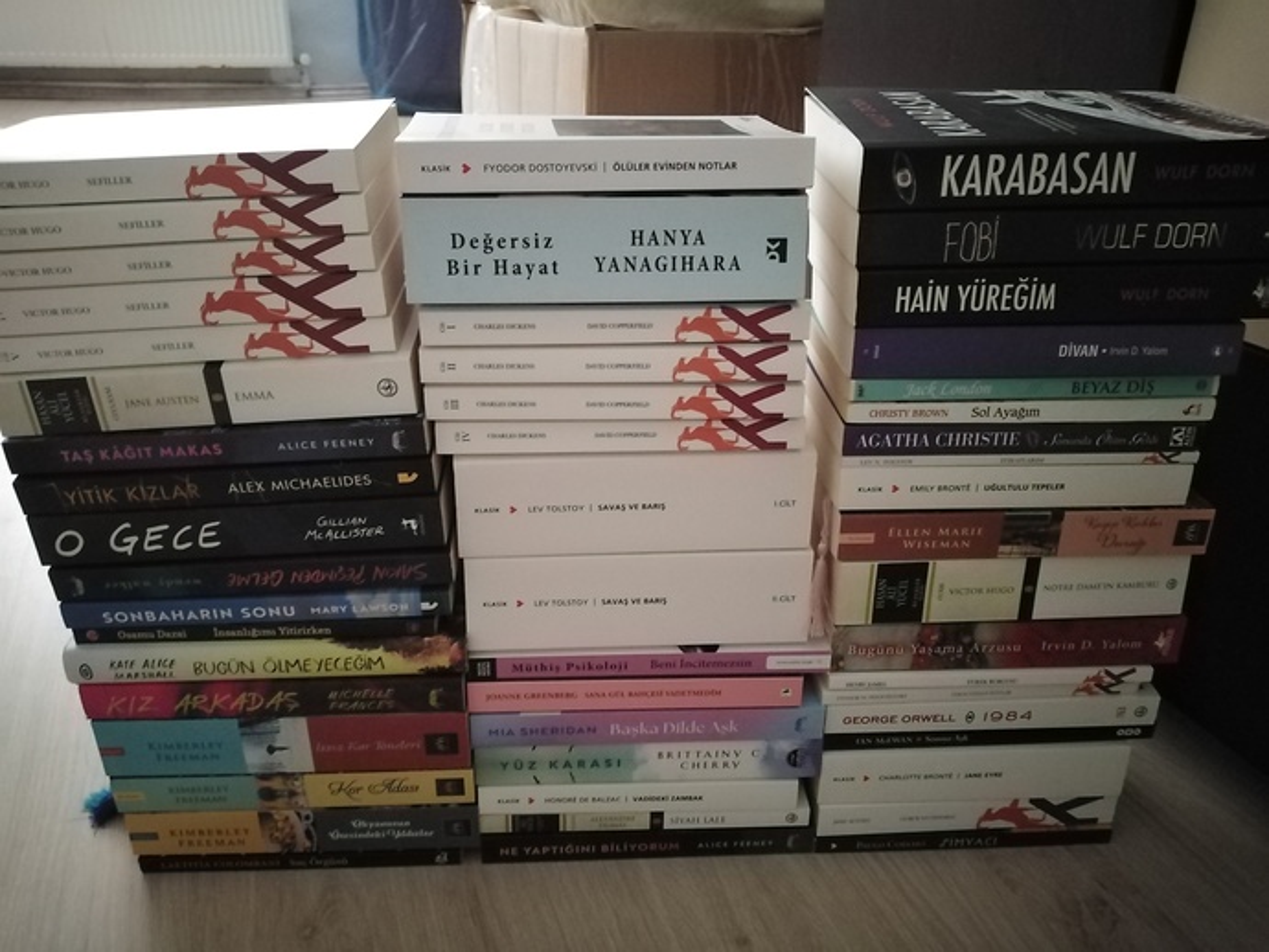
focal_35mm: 26
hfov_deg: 67.3
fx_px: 953
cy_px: 476
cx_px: 634
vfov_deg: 53.1
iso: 2136
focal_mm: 3.62
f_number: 1.8
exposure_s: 1/15
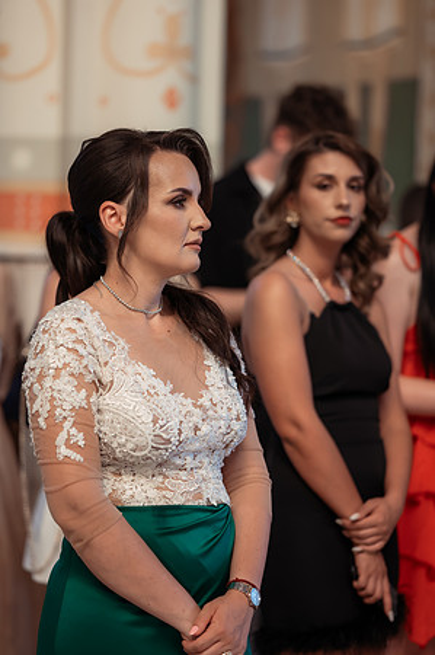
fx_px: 1544
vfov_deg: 23.9
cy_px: 328
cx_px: 218
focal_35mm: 85
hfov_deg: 16.0
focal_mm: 85
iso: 1600
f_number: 2
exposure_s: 1/200
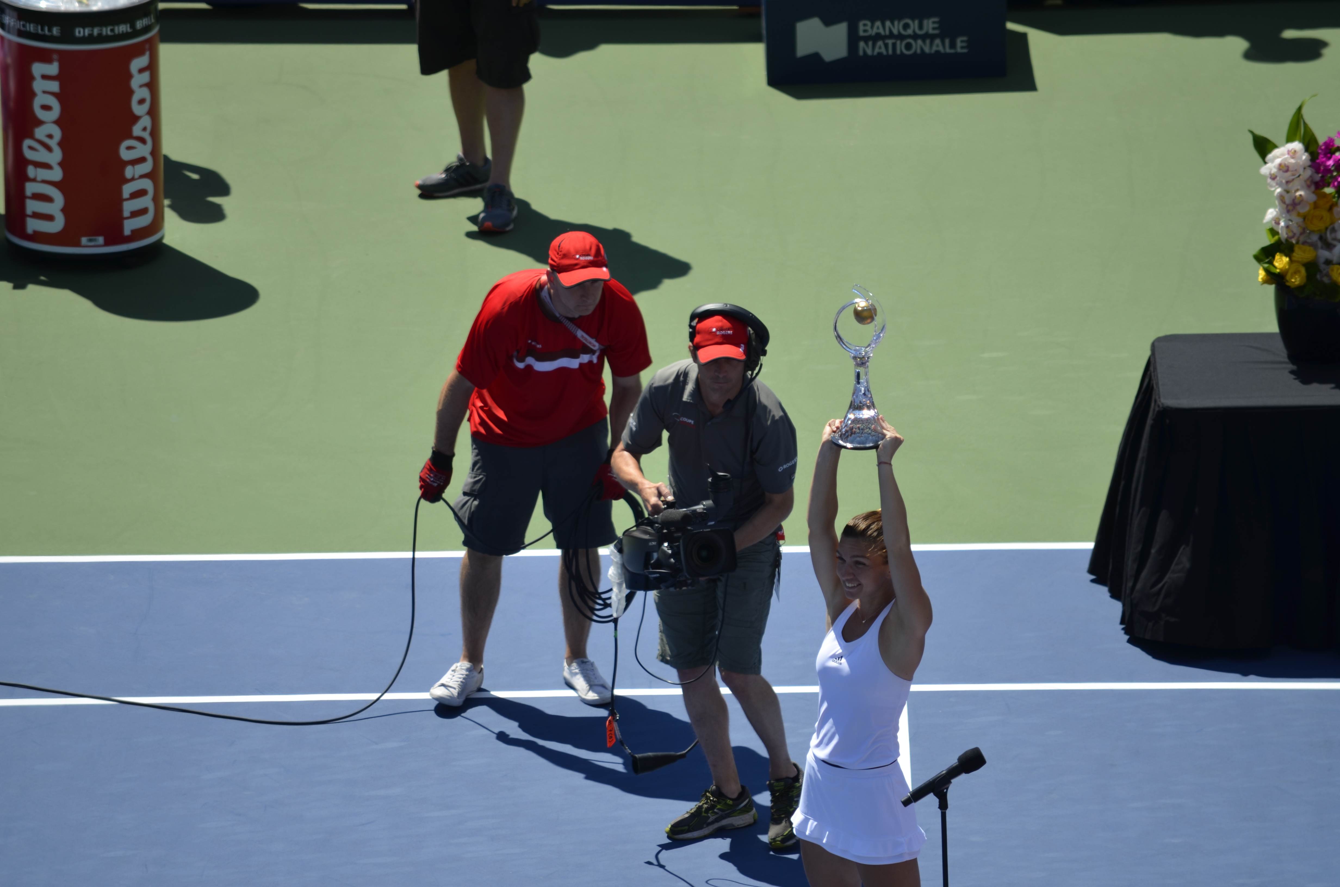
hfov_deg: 4.6
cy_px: 444
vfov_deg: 3.0
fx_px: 16715
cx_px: 670
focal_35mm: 450
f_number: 5.6
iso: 100
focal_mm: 300
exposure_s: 1/500
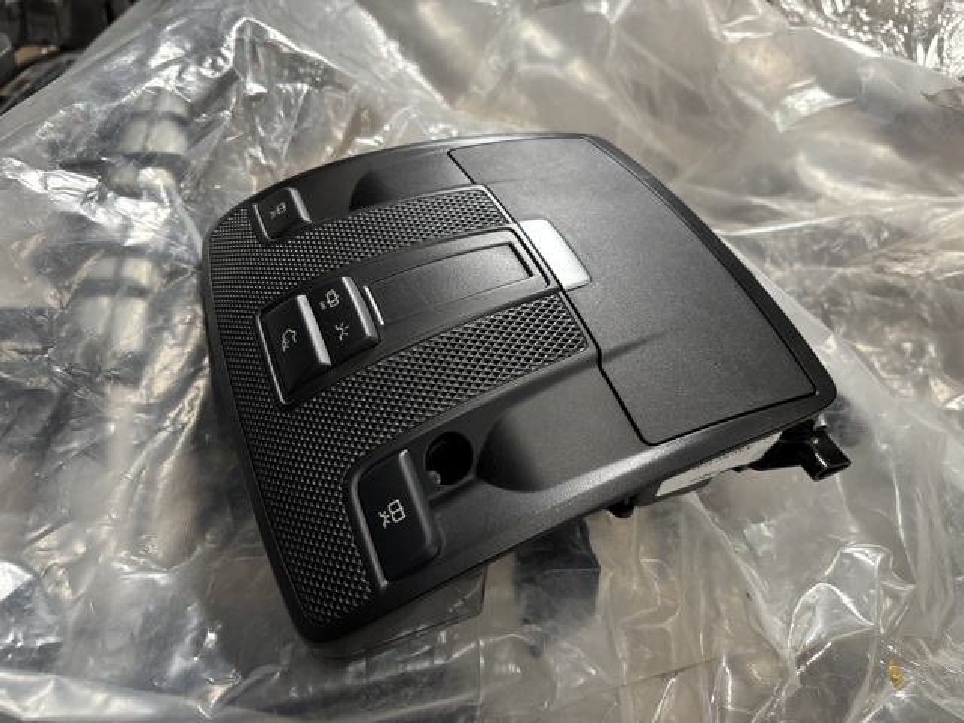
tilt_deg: -40.8
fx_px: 724
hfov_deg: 67.3
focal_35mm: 26
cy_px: 362
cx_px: 482
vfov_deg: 53.1
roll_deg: +9.6
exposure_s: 1/50
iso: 250
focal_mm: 5.96
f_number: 1.6
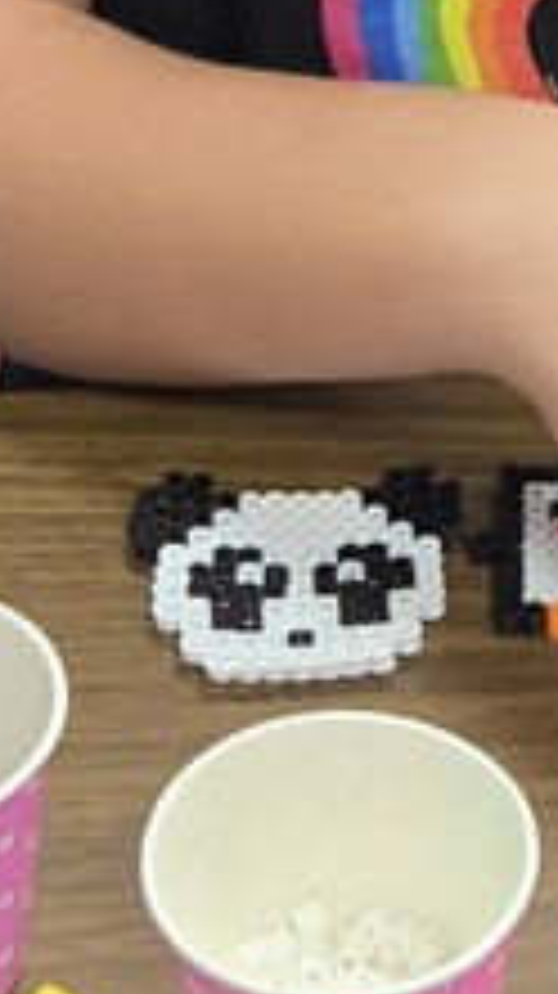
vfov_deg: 17.6
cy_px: -207
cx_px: 410
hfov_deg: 10.4
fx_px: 3057
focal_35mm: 116
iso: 320
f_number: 1.8
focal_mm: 5.4
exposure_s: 1/120
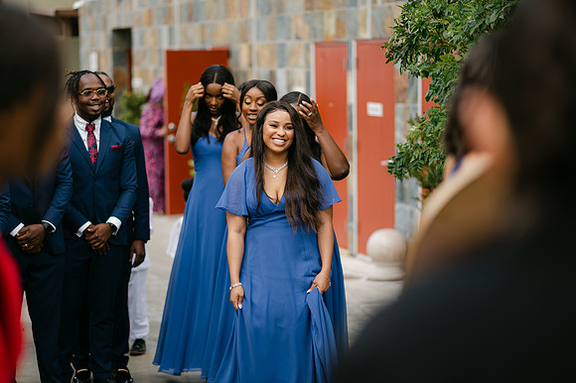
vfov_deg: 16.1
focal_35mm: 85
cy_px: 192
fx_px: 1359
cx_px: 288
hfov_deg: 23.9
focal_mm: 85
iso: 100
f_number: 2
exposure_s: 1/320
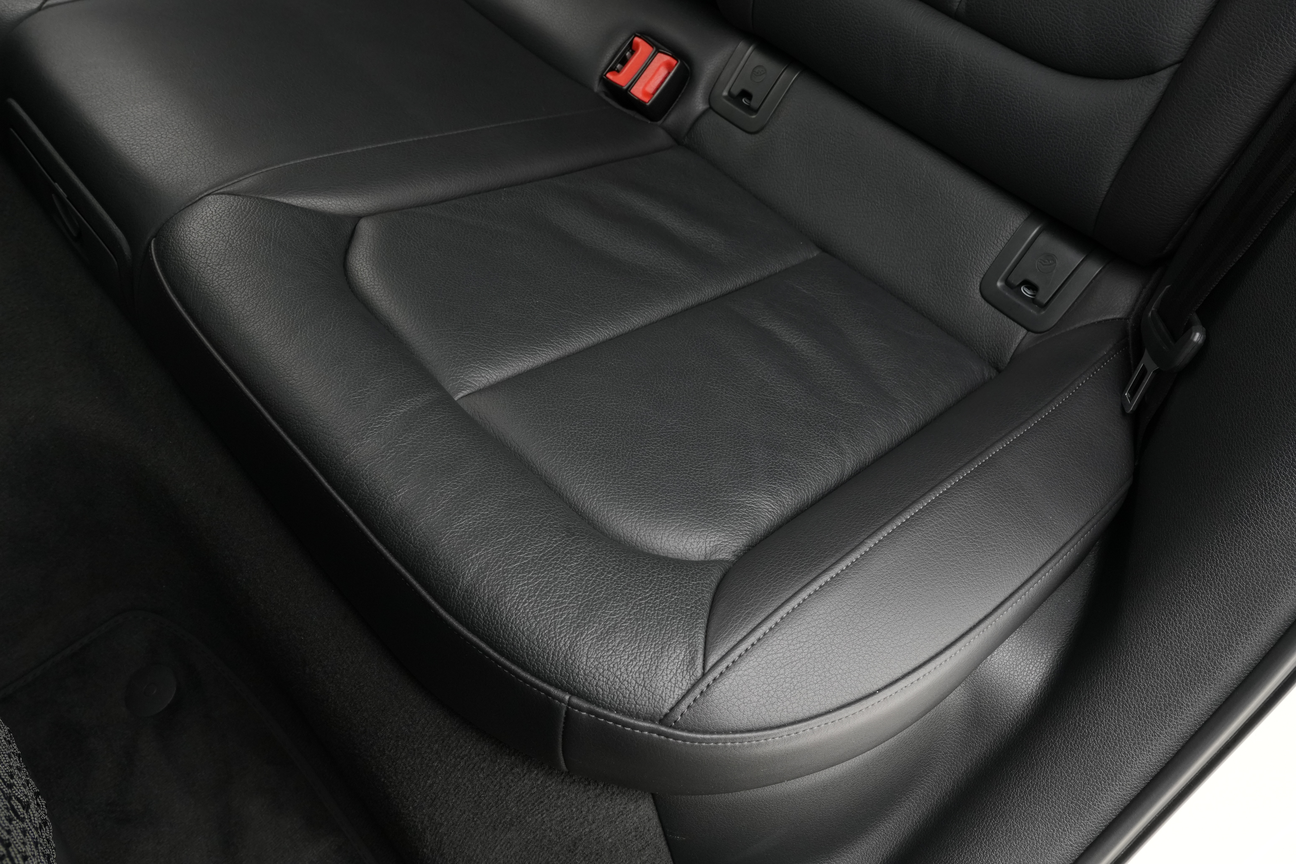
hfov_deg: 67.4
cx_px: 648
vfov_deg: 47.9
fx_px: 972
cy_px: 432
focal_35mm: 27
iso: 1000
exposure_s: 1/25
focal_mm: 18
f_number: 8
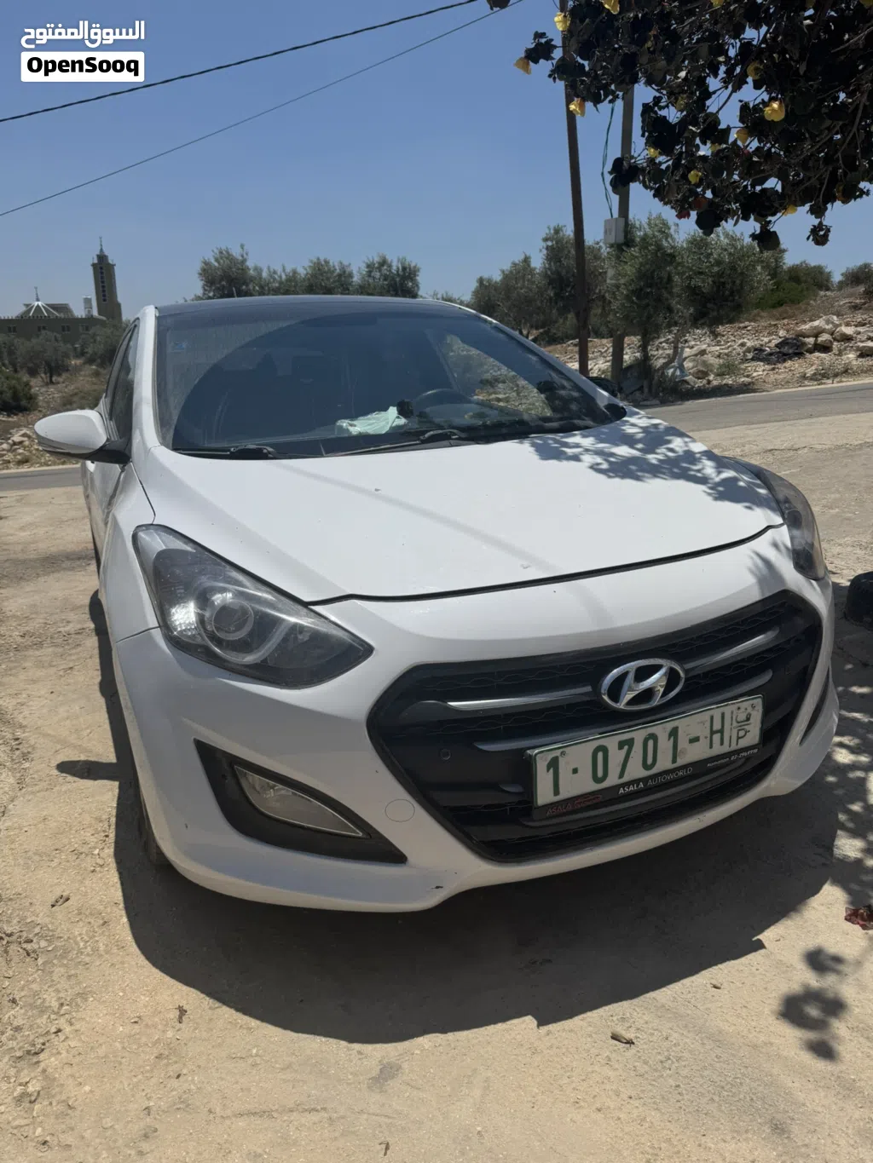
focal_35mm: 24
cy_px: 582
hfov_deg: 56.8
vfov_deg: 71.6
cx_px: 436
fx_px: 807
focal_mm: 6.76
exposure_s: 1/12346
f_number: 1.78
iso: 80
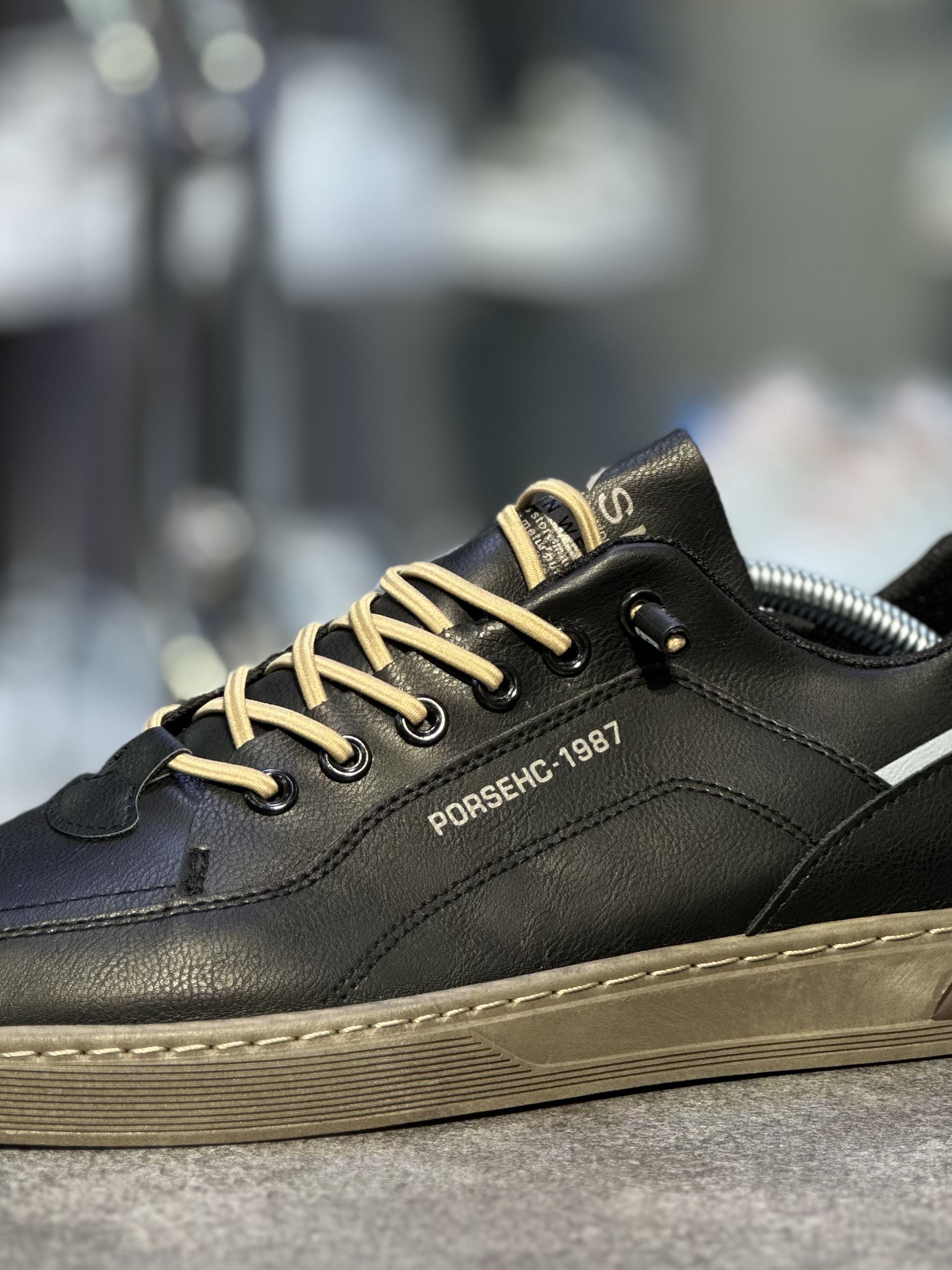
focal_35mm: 131
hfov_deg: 11.3
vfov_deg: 15.0
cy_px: 759
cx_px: 451
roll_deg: -0.7
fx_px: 4805
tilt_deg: -9.8
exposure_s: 1/100
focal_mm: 9
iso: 100
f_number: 2.8
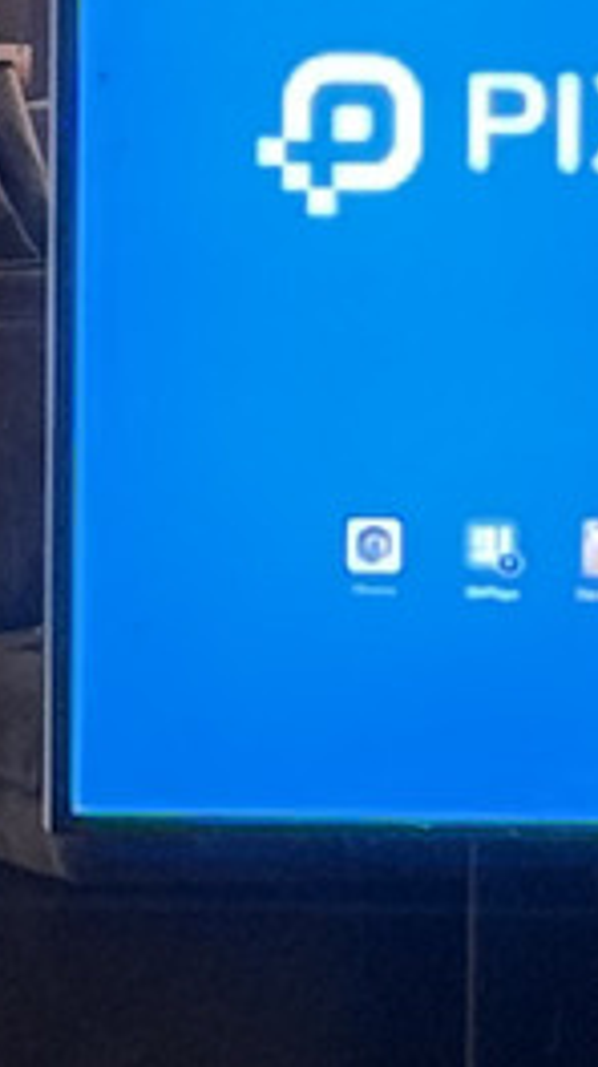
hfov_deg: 3.0
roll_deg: -0.6
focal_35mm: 400
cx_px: -1499
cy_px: -606
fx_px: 11305
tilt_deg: +1.0
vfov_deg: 5.3
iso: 64
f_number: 1.78
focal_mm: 6.76
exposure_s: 1/50
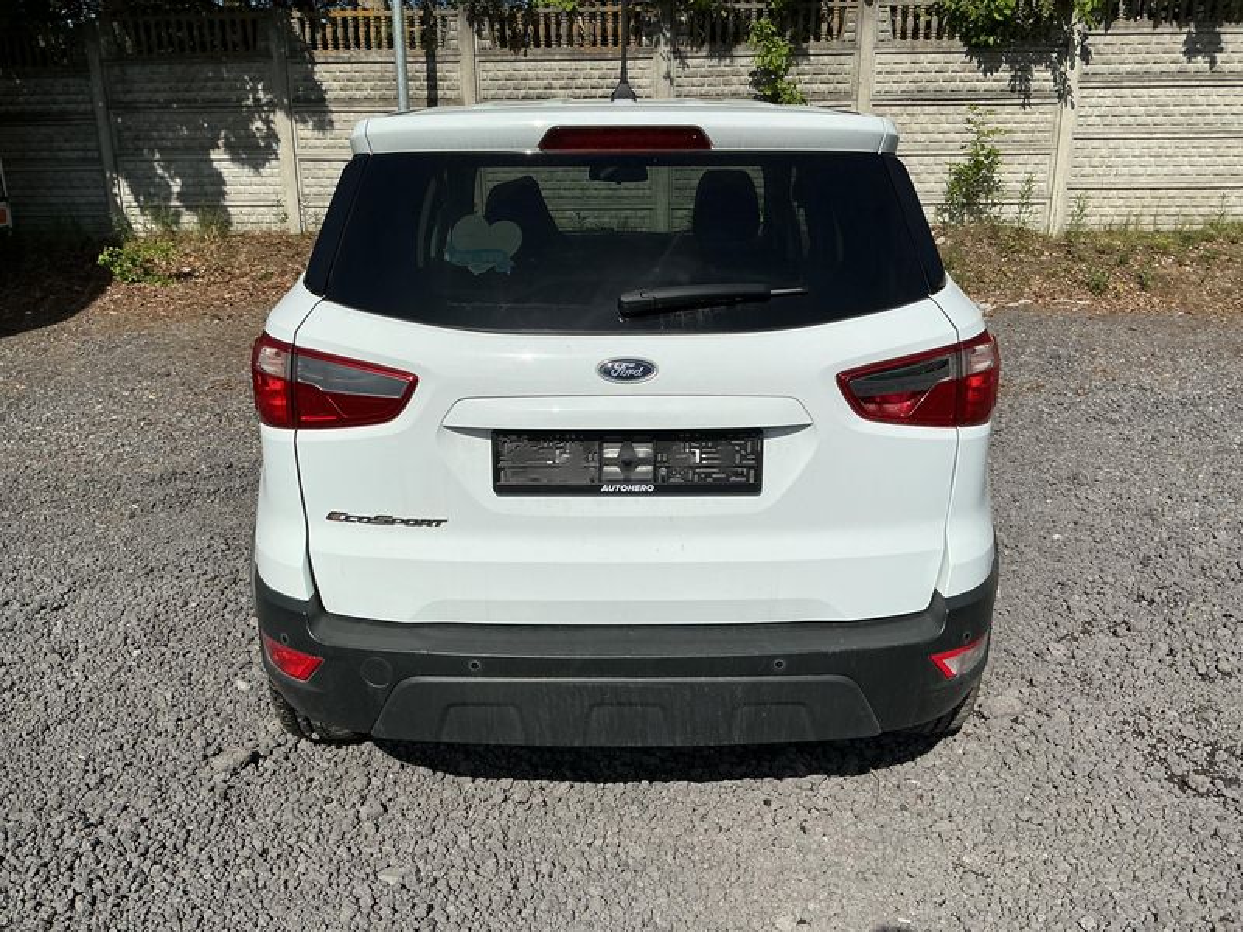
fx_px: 1041
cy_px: 466
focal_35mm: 29
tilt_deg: -17.1
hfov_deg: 61.7
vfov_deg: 48.2
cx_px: 622
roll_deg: +1.5
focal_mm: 3
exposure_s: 1/4785
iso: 25
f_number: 1.8
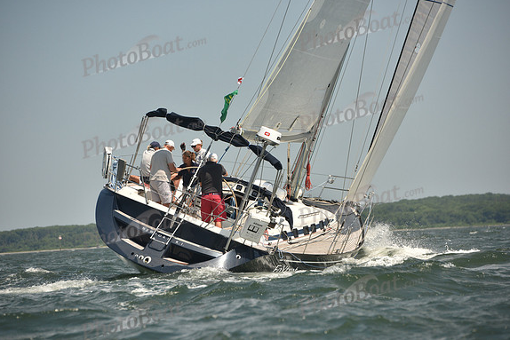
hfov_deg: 10.2
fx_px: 2862
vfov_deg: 6.8
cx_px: 253
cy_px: 169
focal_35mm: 202
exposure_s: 1/1000
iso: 320
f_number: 6.3
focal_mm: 200
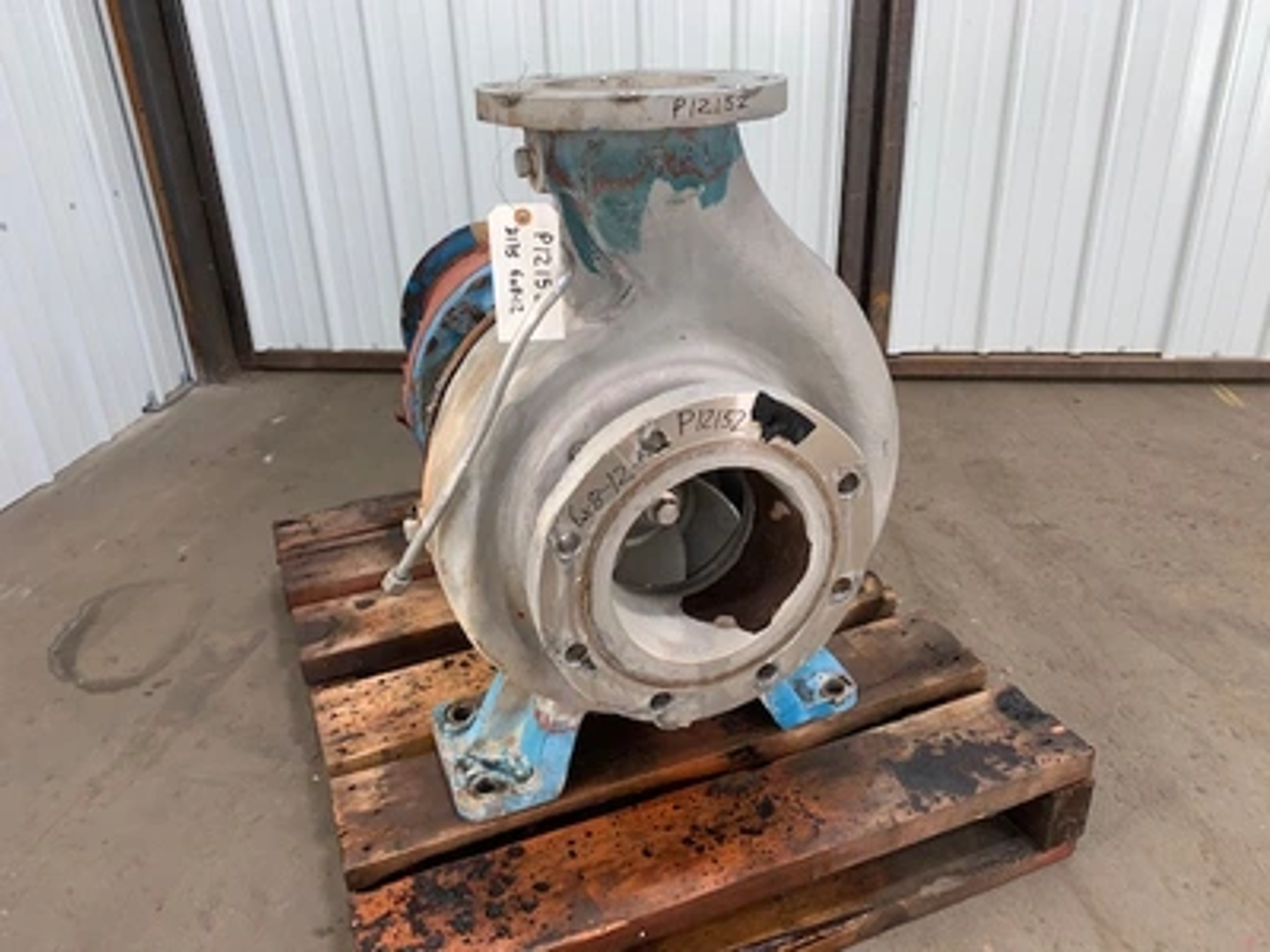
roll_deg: +2.3
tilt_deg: -24.8
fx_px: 954
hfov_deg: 67.3
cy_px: 476
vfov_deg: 53.1
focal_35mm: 26
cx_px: 635
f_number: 1.8
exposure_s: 1/27
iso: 32
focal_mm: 4.25
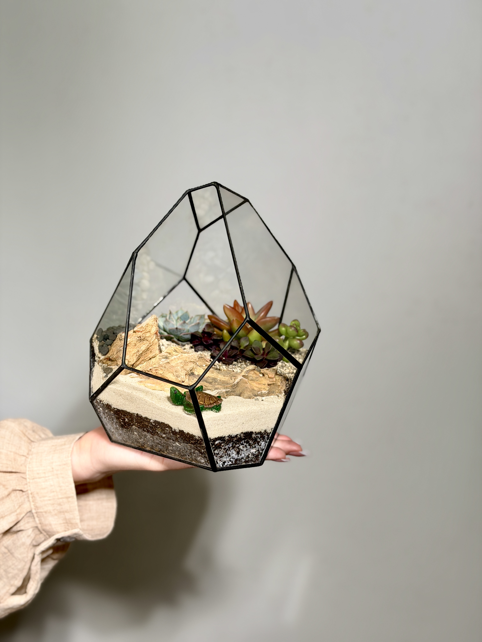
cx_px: 241
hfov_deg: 30.3
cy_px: 321
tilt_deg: -16.4
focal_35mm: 48
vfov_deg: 39.7
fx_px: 891
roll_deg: -0.6
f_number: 1.78
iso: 64
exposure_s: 1/733
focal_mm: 6.76
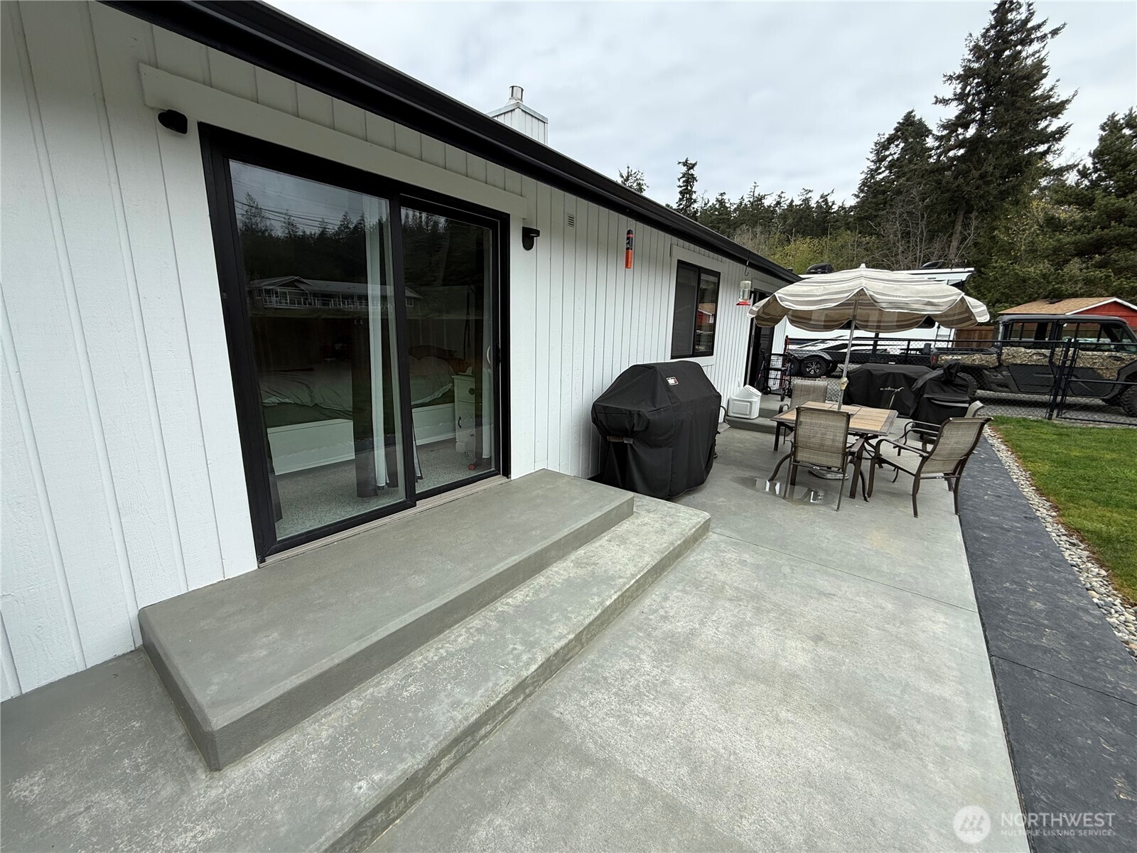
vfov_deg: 85.7
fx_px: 460
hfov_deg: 102.1
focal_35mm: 14
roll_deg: -2.1
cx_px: 568
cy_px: 426
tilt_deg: -11.0
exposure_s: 1/1033
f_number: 2.2
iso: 50
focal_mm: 2.22
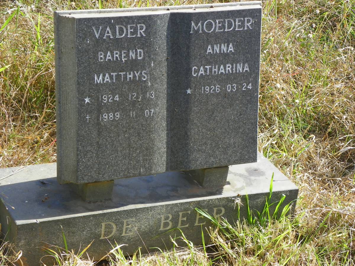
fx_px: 1138
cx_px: 178
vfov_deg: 13.3
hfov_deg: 17.7
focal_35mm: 111
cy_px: 133
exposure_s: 1/125
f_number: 4
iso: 64
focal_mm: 19.7
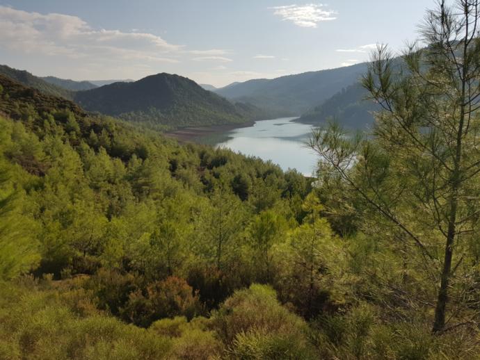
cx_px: 240
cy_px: 180
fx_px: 361
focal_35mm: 26
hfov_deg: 67.3
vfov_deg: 53.1
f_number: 1.7
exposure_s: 1/5008
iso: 40
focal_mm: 4.3
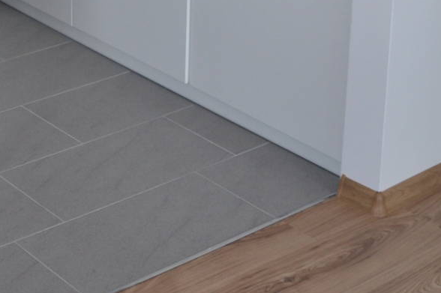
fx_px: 1151
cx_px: -127
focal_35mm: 94
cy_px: -195
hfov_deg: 20.0
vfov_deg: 13.4
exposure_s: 1/50
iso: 400
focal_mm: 18
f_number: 3.5
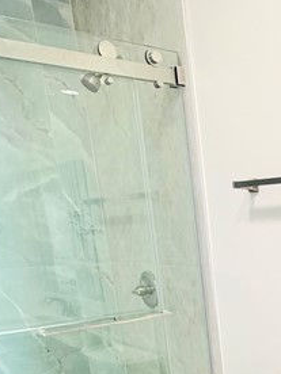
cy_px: 367
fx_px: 563
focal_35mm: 52
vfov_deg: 33.9
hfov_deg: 24.3
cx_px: 371
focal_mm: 2.22
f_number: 2.2
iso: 125
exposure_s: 1/120
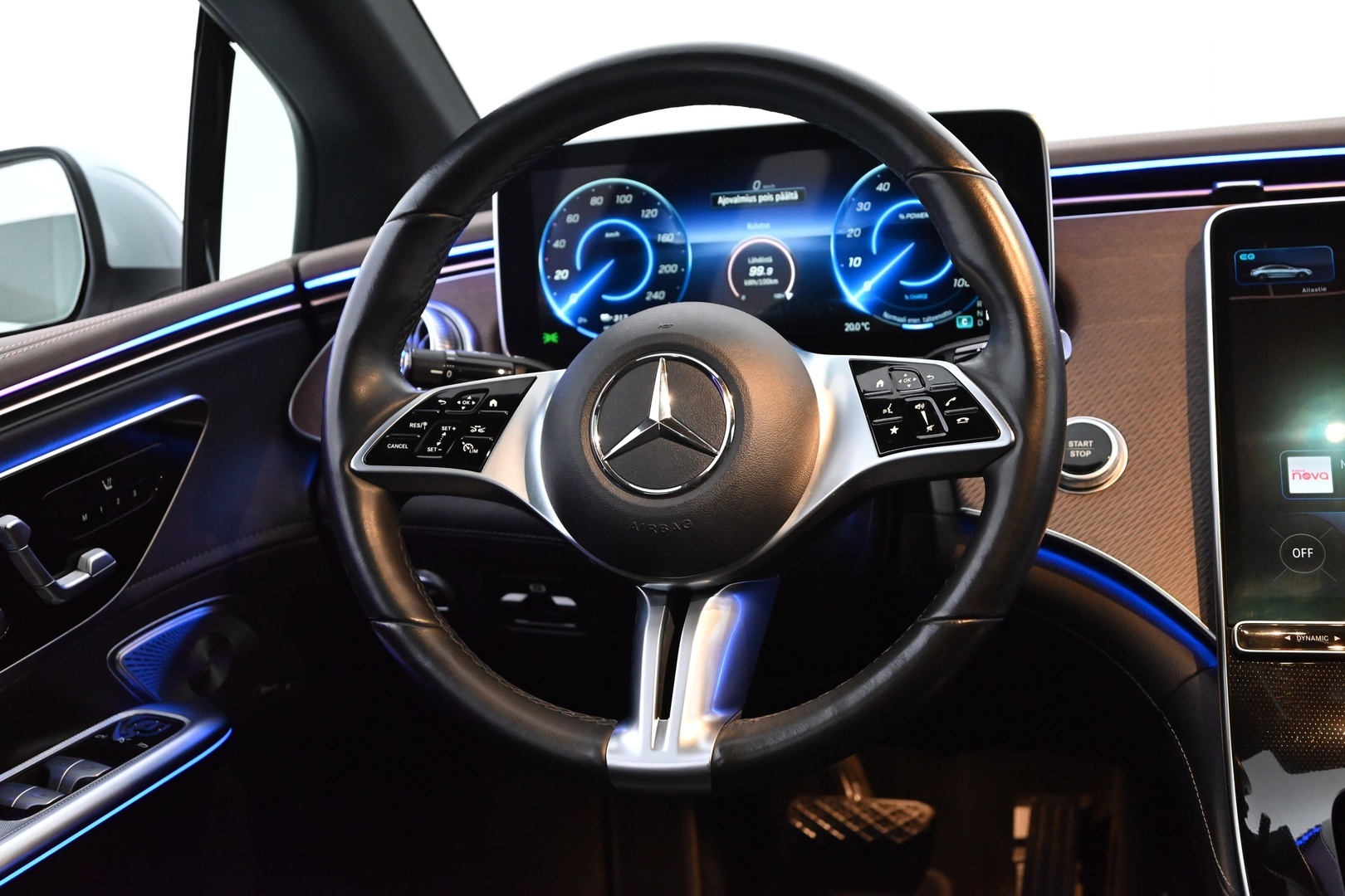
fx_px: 1532
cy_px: 448
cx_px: 672
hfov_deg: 47.4
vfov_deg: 32.6
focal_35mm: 41
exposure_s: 1/60
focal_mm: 41
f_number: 5.6
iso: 7200
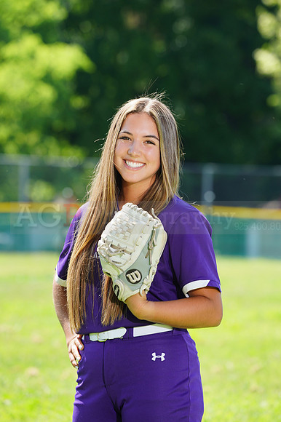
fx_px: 3516
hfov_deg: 4.6
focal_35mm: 300
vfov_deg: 6.9
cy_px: 211
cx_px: 140
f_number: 9
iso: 200
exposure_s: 1/160
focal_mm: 300
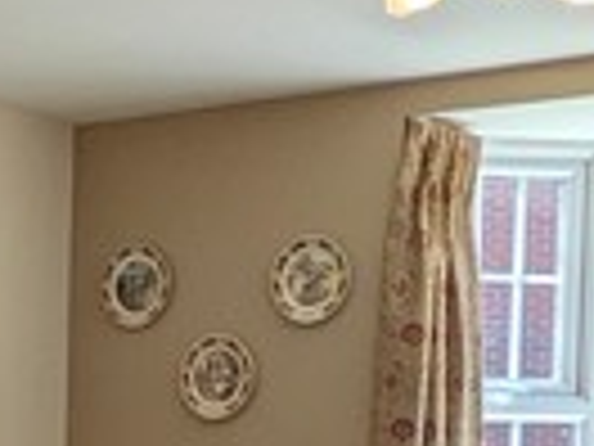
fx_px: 1870
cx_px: -50
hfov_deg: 17.5
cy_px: 556
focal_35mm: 109
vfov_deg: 13.2
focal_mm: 1.83
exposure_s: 1/185
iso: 55
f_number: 2.2
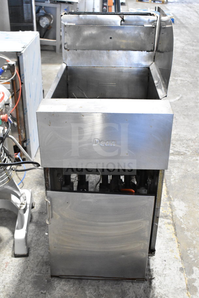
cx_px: 100
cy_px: 149
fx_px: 336
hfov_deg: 33.0
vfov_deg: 47.9
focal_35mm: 40
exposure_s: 1/160
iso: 6400
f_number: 6.3
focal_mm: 27
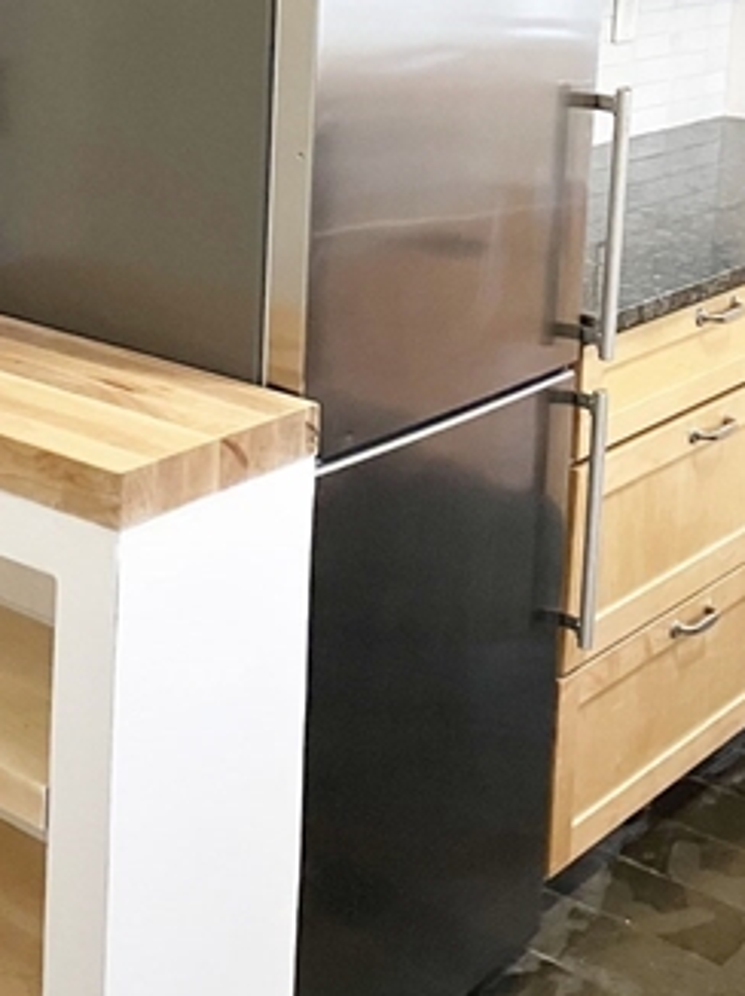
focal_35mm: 66
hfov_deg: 22.0
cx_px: 177
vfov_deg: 28.5
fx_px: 1896
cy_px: 144
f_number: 1.8
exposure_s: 1/40
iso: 320
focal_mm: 3.99
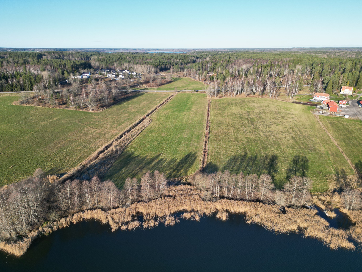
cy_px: 139
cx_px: 180
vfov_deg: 54.9
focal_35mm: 25
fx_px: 261
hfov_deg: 69.4
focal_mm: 6.72
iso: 200
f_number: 1.7
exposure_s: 1/1600
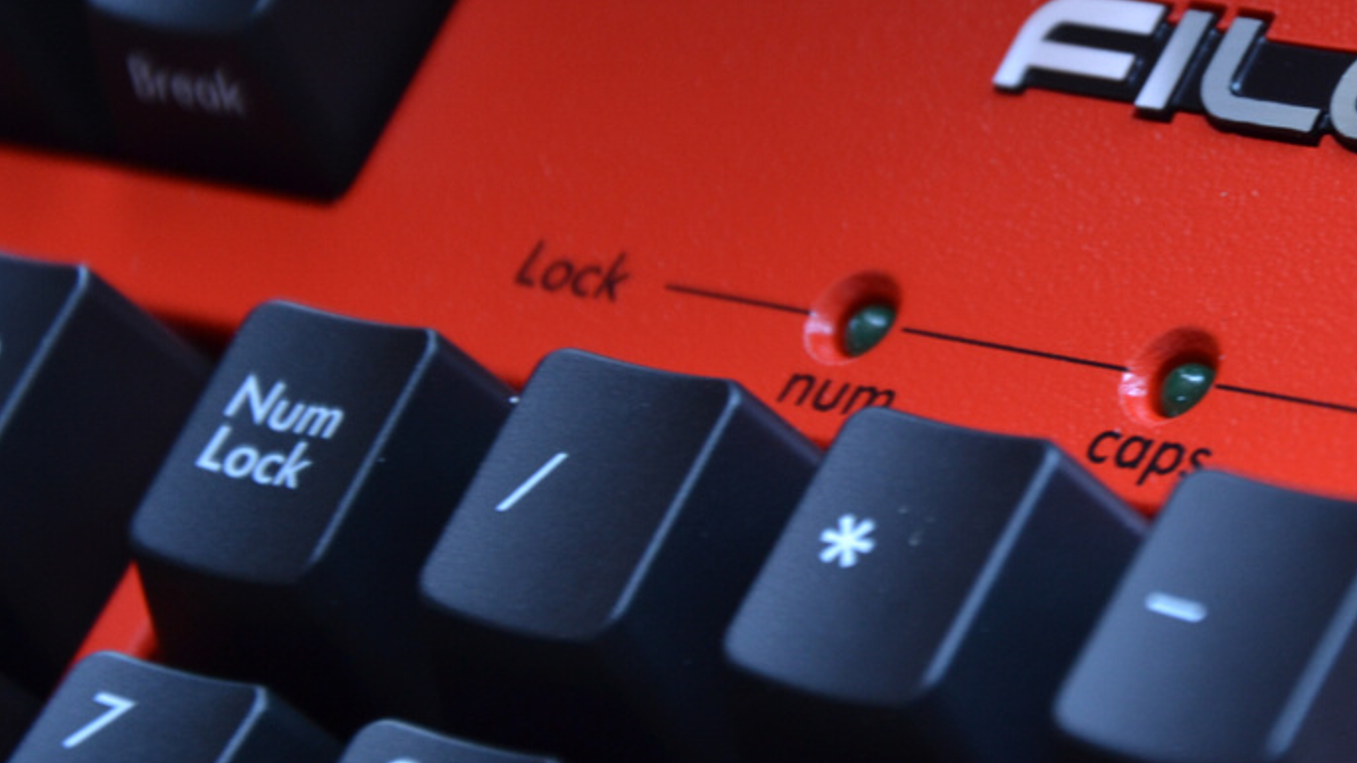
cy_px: 283
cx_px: 1181
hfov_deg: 7.5
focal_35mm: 289
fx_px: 10394
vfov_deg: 4.2
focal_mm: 105
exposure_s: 1/30
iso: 400
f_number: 5.6
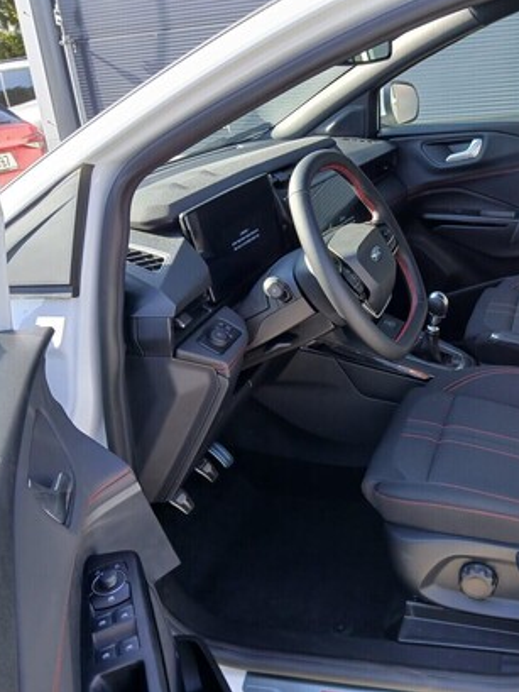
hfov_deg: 39.3
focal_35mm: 35
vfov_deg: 52.6
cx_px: 406
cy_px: 344
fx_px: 699
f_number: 1.8
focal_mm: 3.98
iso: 25
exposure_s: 1/50
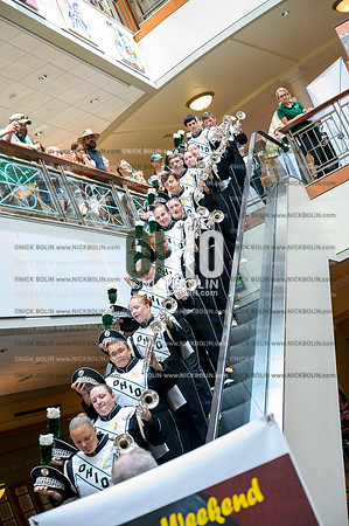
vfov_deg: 34.5
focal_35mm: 58
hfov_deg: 23.3
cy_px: 263
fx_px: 845
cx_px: 174
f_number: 4
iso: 3200
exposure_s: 1/800
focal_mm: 58
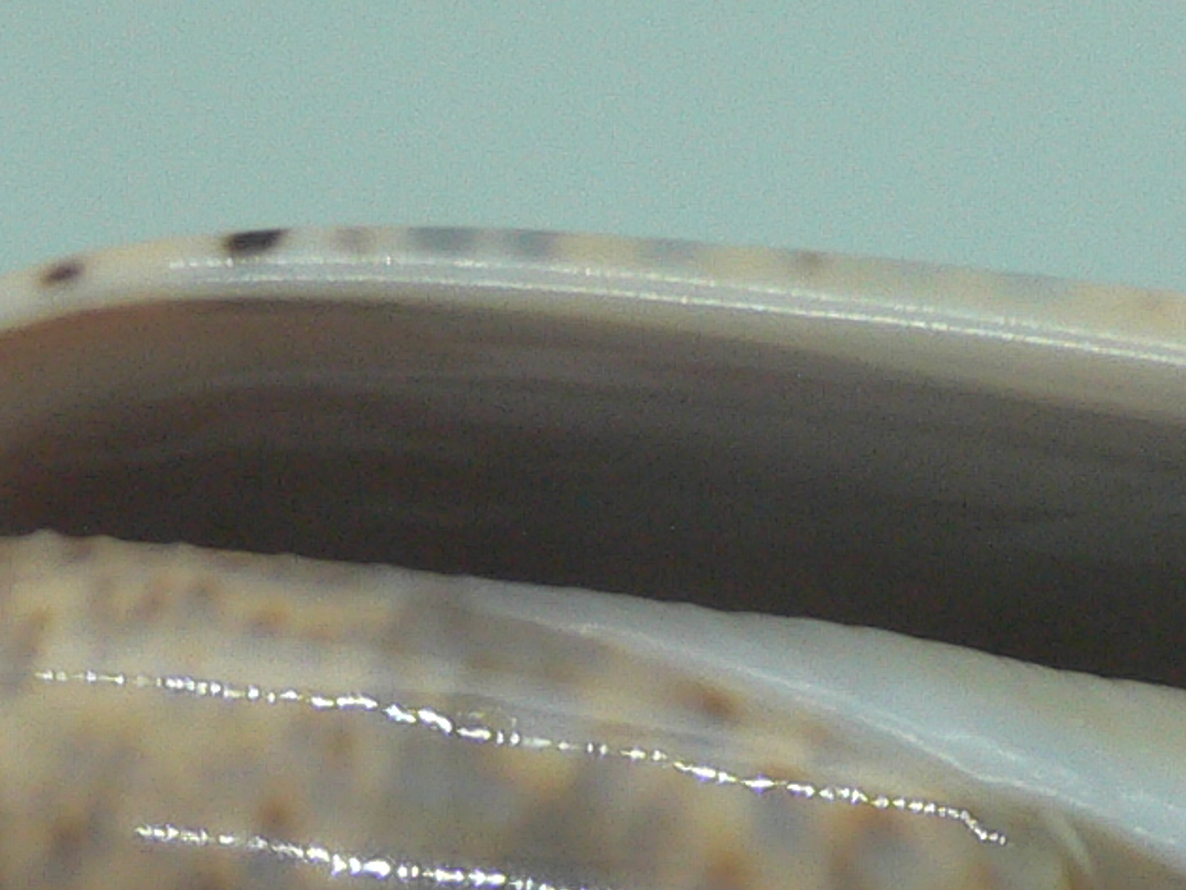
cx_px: 862
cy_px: 993
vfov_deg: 13.0
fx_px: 3839
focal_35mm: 112
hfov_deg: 17.5
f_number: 2.8
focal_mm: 4.6
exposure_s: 1/60
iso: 100
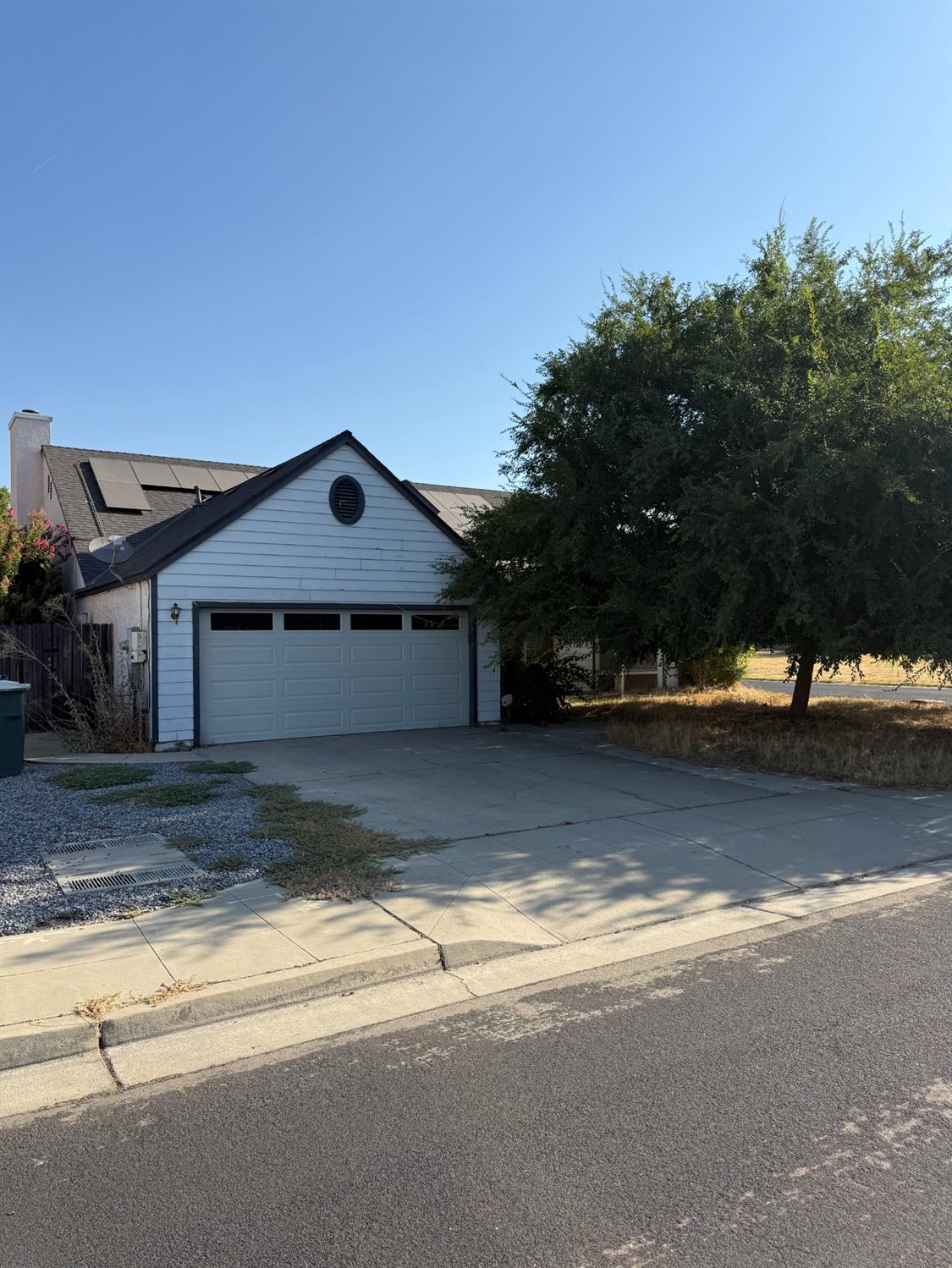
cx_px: 476
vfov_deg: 71.6
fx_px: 880
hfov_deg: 56.8
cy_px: 634
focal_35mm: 24
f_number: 1.78
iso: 80
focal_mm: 6.76
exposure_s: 1/3584
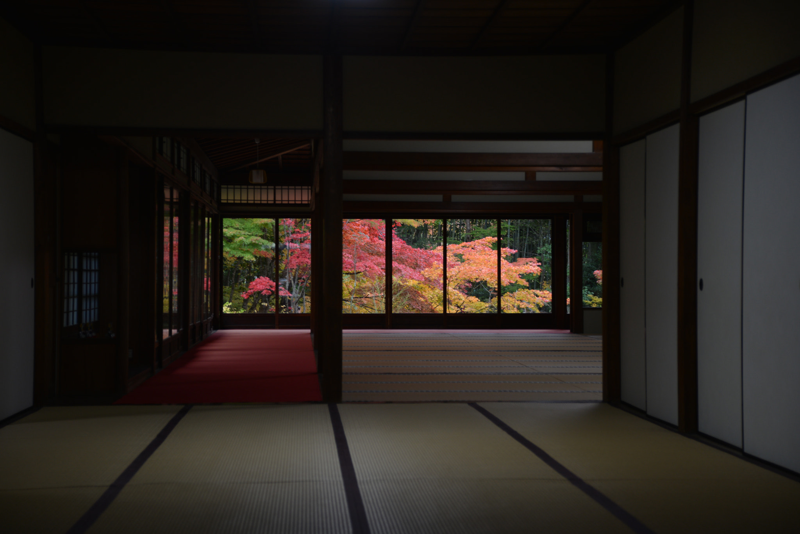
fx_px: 1467
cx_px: 400
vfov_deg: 20.6
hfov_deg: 30.5
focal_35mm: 66
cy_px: 267
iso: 250
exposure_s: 1/60
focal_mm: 66
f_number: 4.5
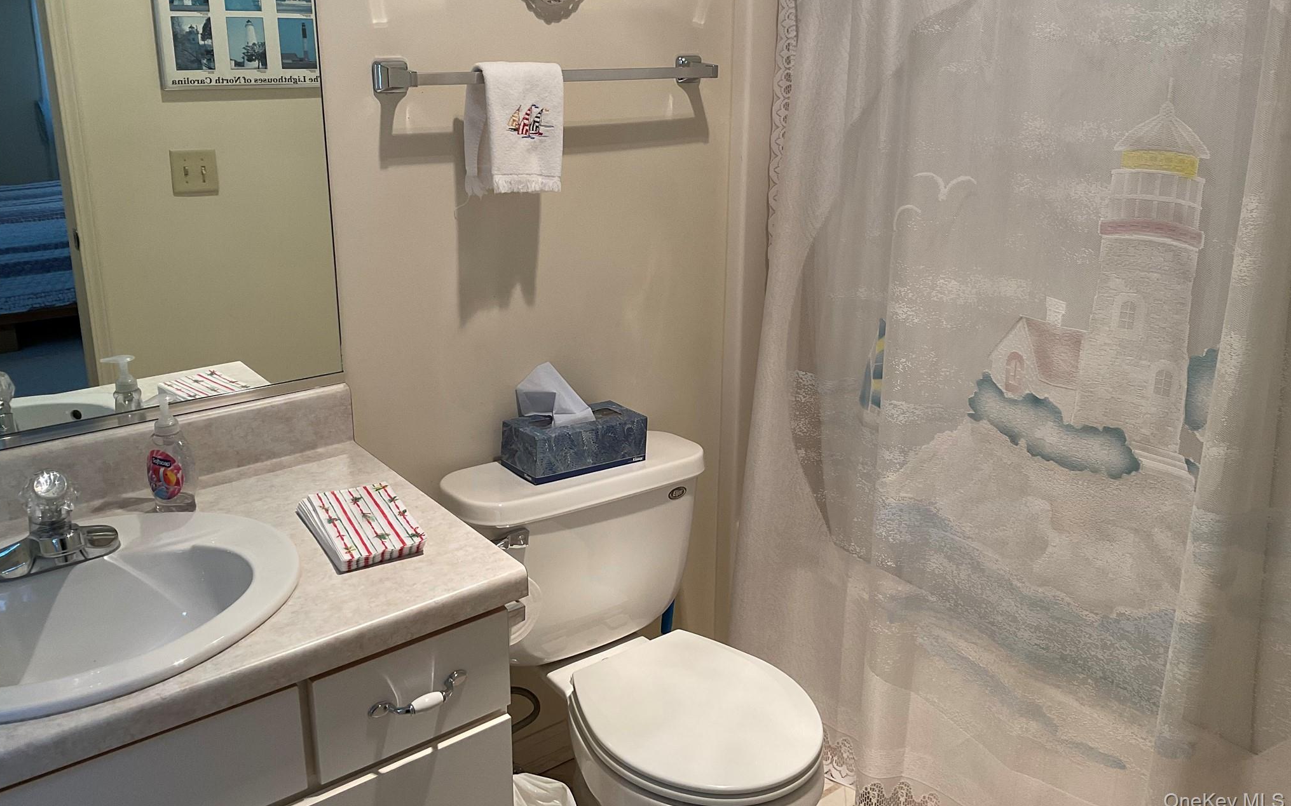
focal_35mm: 31
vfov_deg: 40.4
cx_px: 642
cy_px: 328
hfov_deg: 61.2
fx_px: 1091
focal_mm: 3
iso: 50
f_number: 1.8
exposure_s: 1/120
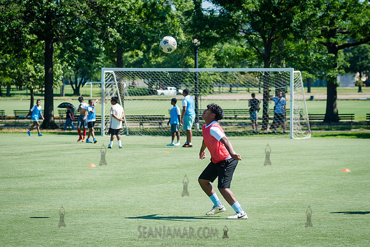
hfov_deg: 13.7
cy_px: 126
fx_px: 1541
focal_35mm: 150
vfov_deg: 9.2
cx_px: 206
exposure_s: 1/1000
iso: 200
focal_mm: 92
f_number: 4
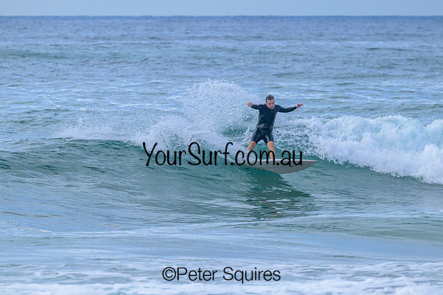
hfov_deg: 4.3
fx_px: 5924
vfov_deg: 2.9
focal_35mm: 481
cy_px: 148
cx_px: 222
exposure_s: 1/2000
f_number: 10
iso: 800
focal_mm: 470
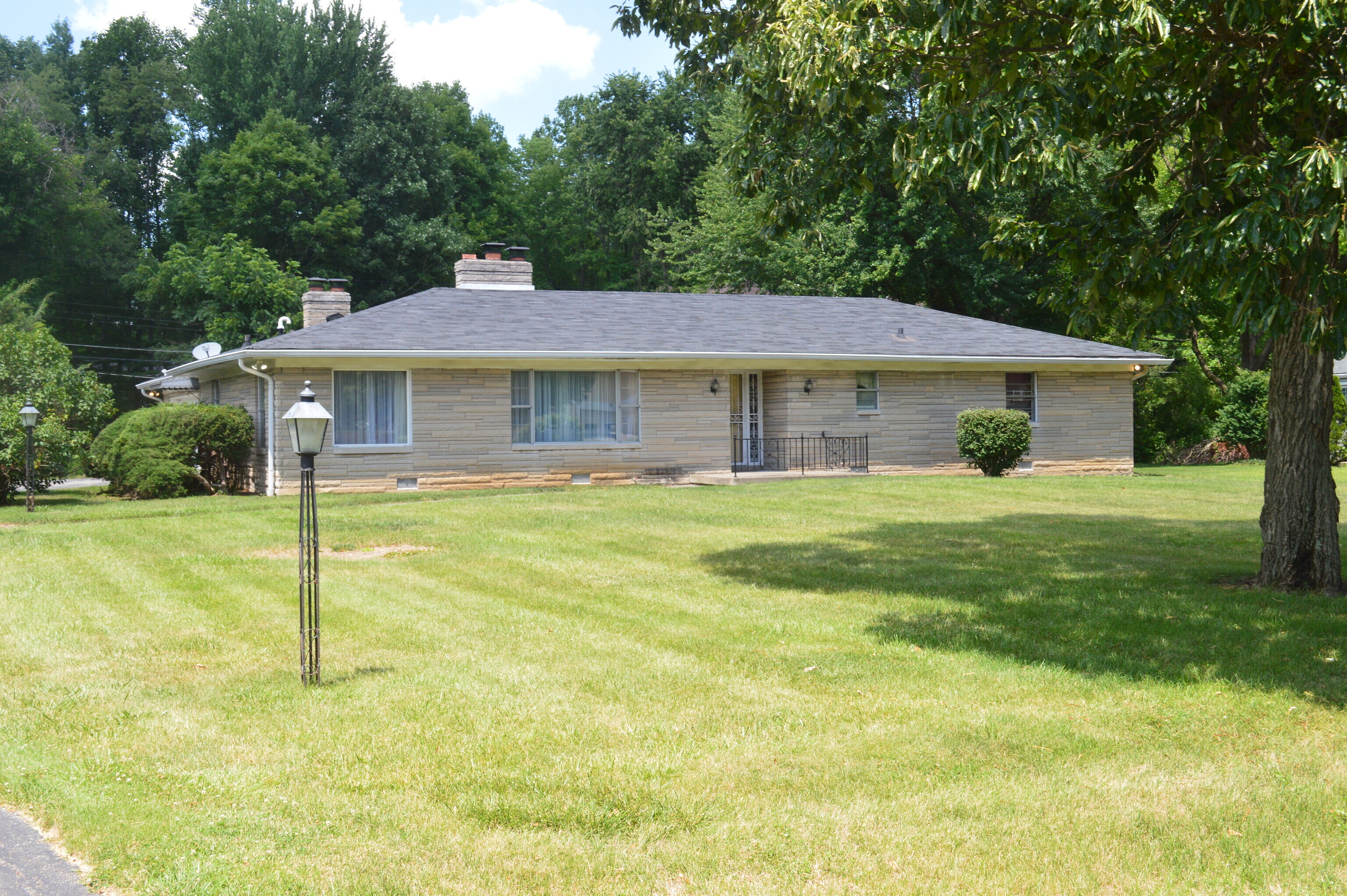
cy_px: 448
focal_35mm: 42
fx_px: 1570
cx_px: 674
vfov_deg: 31.8
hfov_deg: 46.4
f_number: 10
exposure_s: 1/200
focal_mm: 28
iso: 400
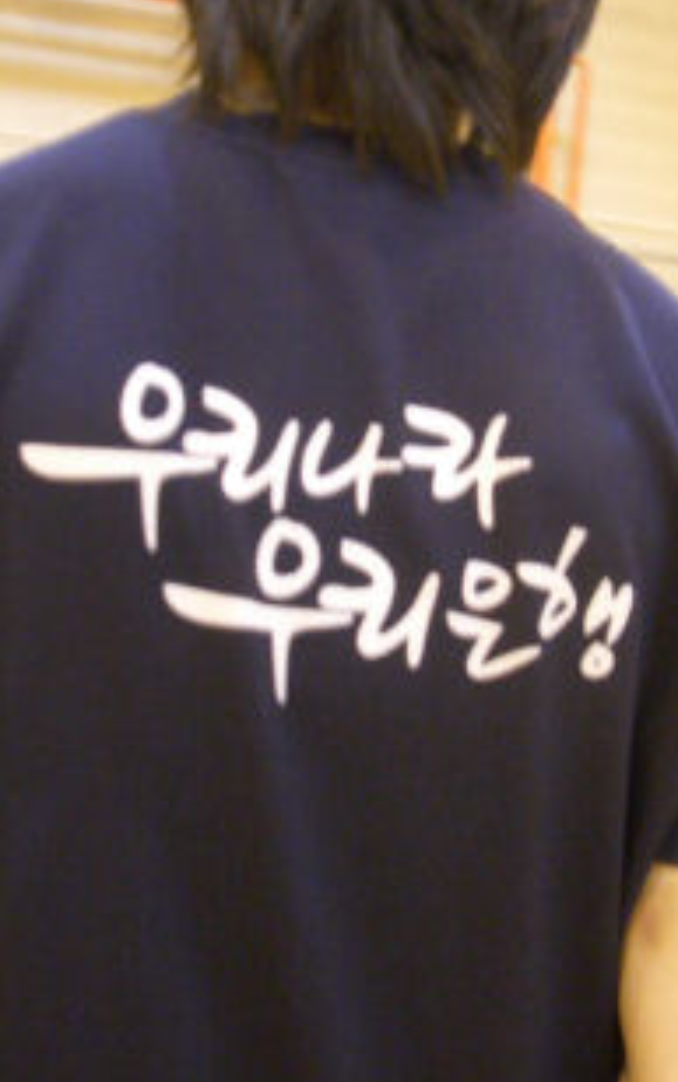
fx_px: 1918
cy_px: 402
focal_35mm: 65
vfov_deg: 31.4
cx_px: 383
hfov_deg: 20.0
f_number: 2.8
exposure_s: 1/13
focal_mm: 6.8
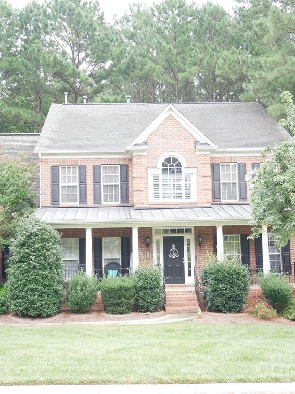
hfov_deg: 31.5
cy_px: 195
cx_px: 144
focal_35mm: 46
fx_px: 523
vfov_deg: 41.2
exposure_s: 1/80
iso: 200
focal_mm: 17
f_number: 4.1
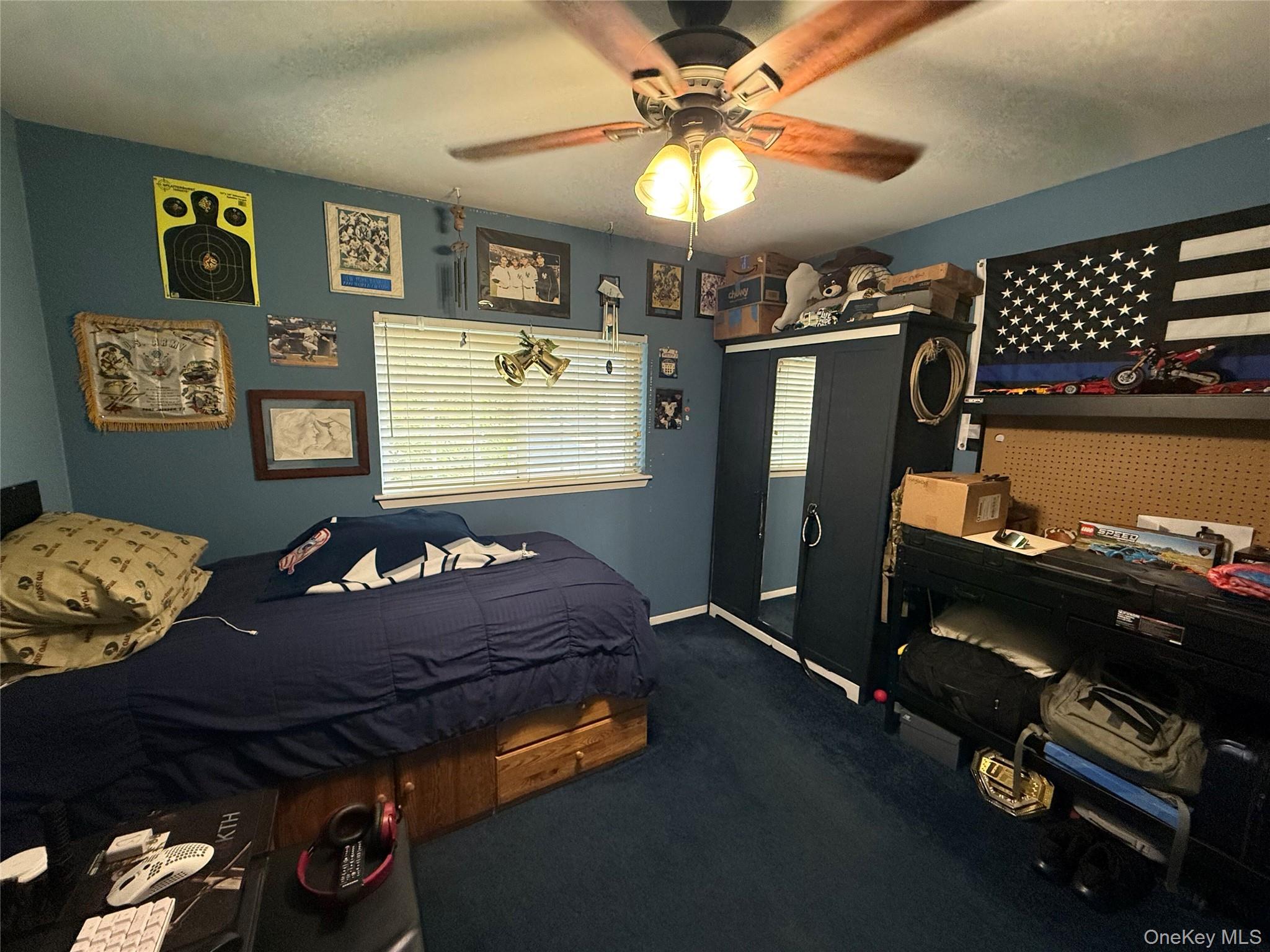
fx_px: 514
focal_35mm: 14
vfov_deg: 85.7
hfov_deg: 102.1
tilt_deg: -7.7
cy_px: 476
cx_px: 635
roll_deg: -0.6
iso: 500
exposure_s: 1/60
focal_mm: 2.22
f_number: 2.2
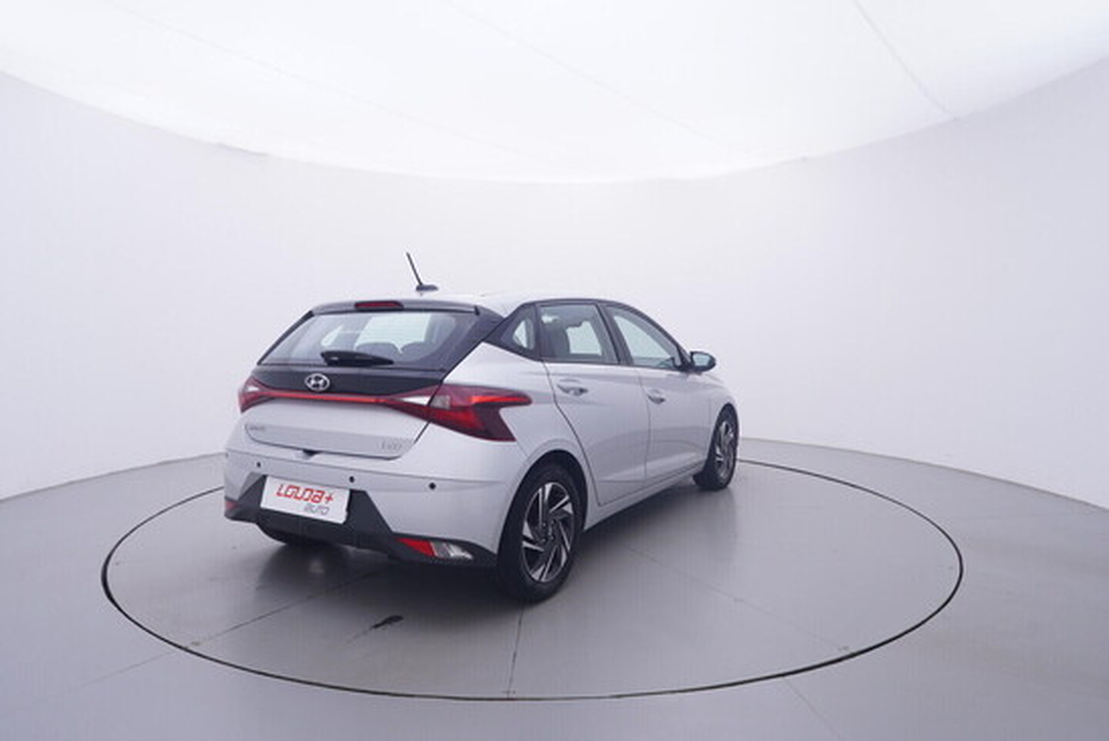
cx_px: 554
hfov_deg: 77.3
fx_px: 694
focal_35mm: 22
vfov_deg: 56.2
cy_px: 370
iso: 200
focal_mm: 15
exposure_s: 1/80
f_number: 5
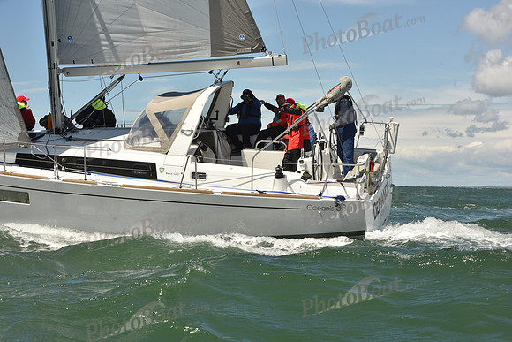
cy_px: 171
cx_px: 256
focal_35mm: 82
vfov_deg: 16.7
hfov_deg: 24.8
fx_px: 1166
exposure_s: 1/800
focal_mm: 82
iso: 320
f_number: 13
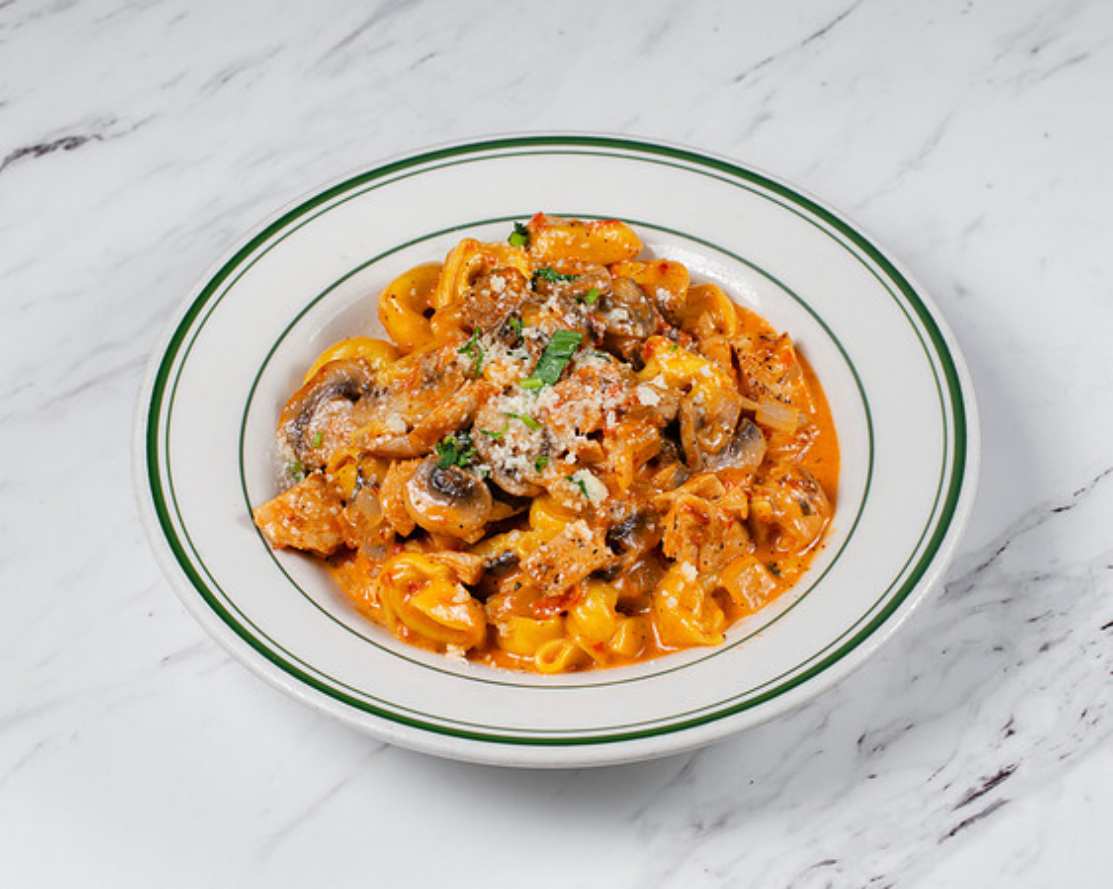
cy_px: 474
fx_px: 2220
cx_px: 555
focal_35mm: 67
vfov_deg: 22.7
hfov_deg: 28.1
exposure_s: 1/200
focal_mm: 50
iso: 200
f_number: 10
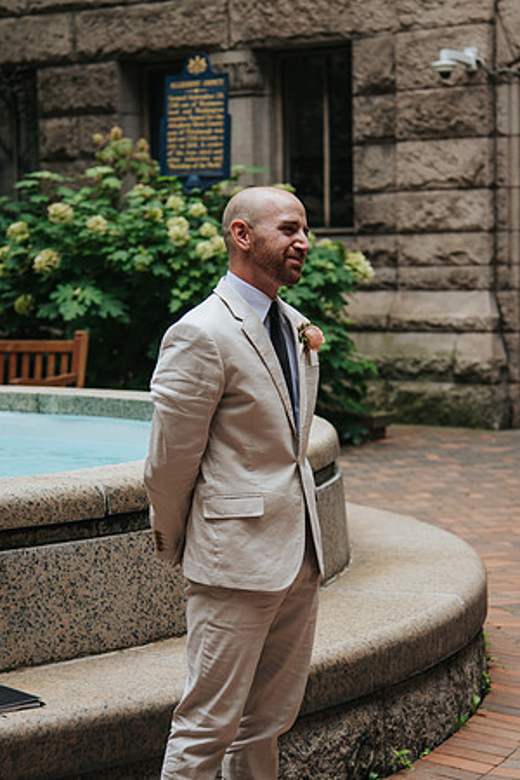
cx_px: 267
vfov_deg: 20.6
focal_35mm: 99
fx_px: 2143
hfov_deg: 13.8
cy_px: 390
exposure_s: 1/500
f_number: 4
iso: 320
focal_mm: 66
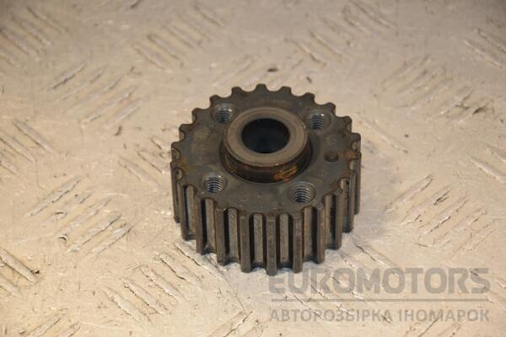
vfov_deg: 8.7
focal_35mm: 158
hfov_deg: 13.0
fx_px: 2214
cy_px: 168
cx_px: 253
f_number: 7.1
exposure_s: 1/200
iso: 800
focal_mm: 105
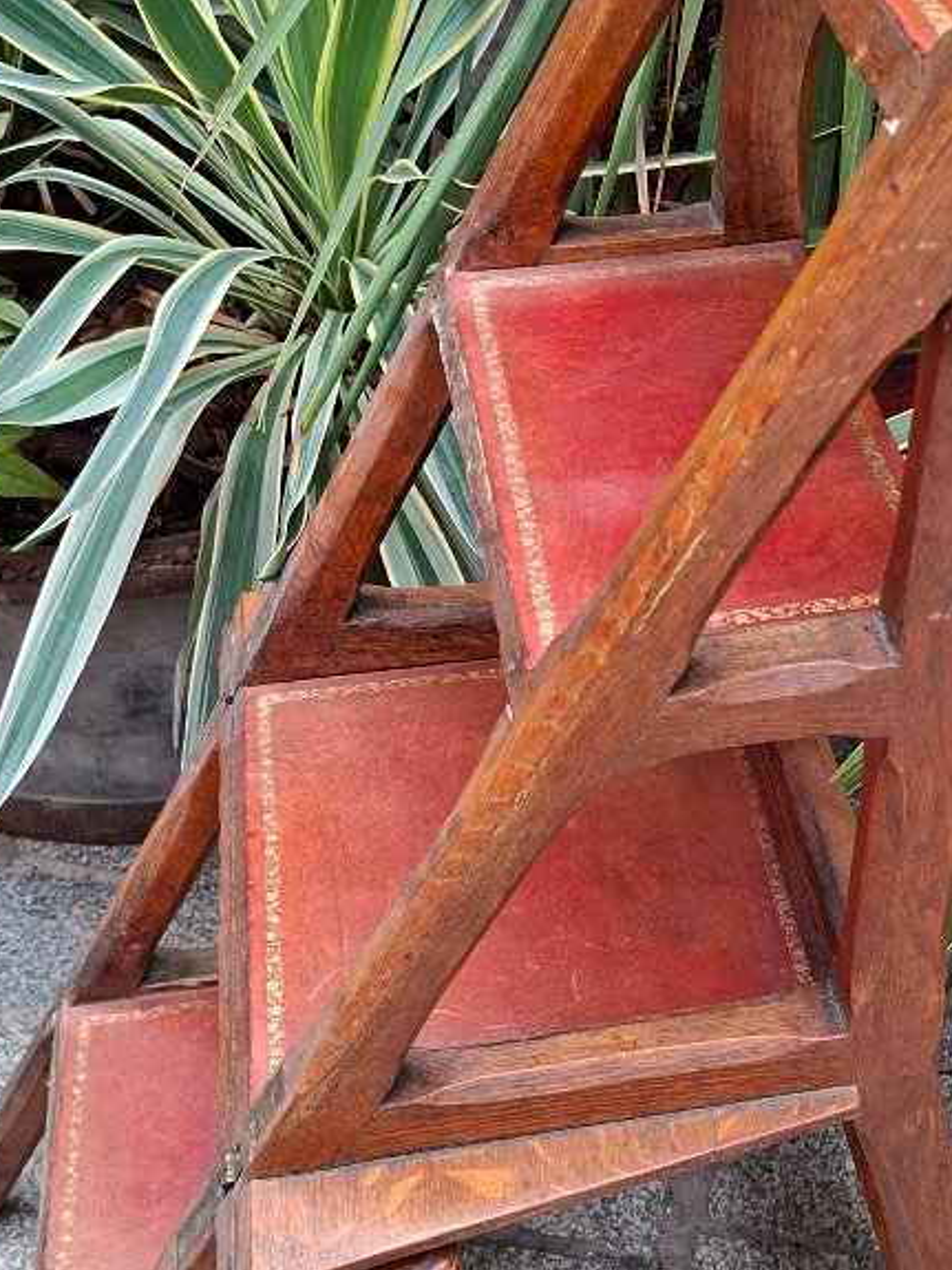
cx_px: 607
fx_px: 1761
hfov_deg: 30.1
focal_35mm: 48
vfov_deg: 39.7
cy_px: 669
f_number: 1.8
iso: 50
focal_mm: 5.54
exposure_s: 1/143
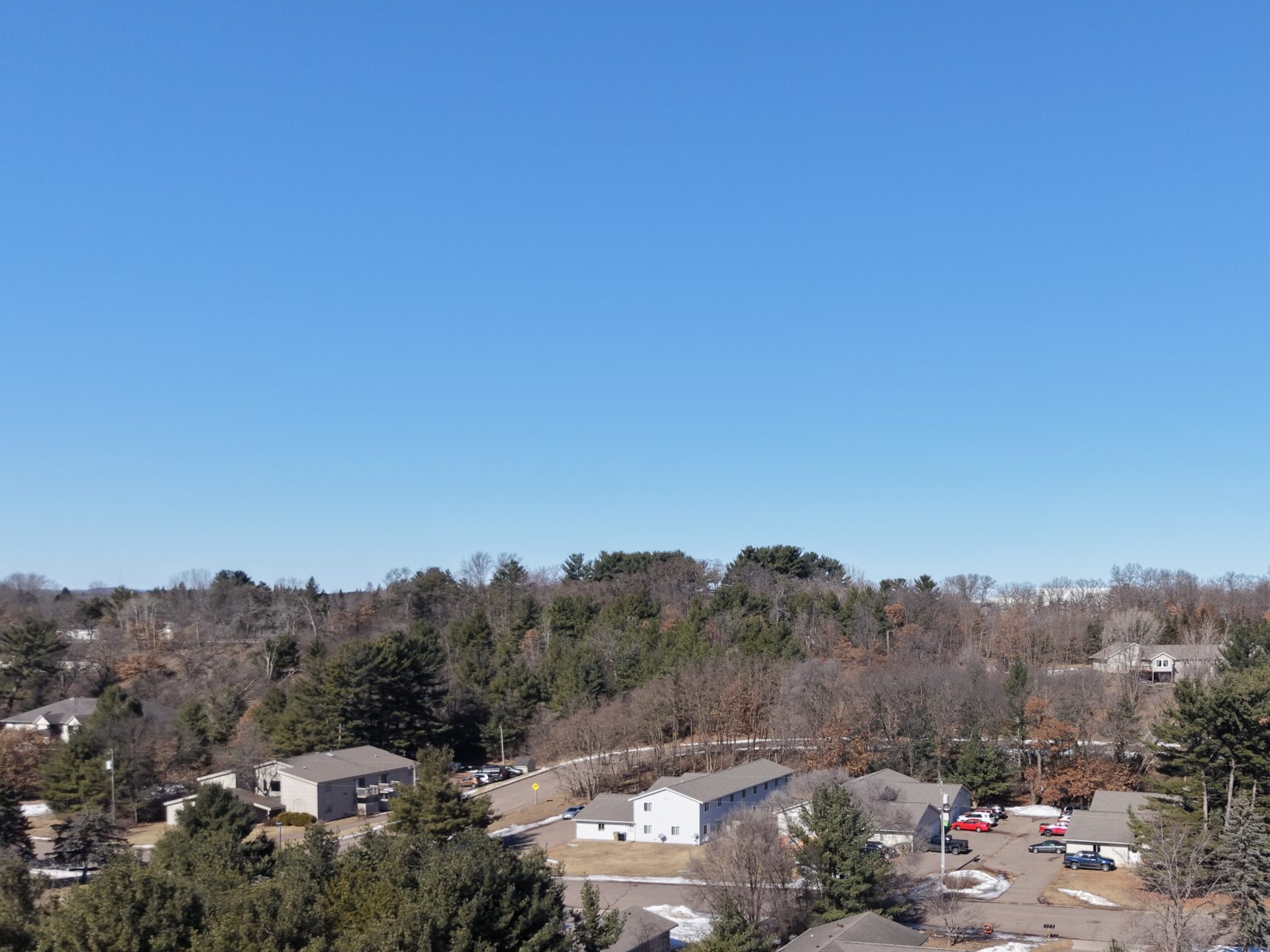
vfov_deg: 39.0
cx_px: 938
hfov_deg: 49.5
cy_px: 662
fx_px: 1321
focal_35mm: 36
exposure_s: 1/6400
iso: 250
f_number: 1.8
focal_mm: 8.67
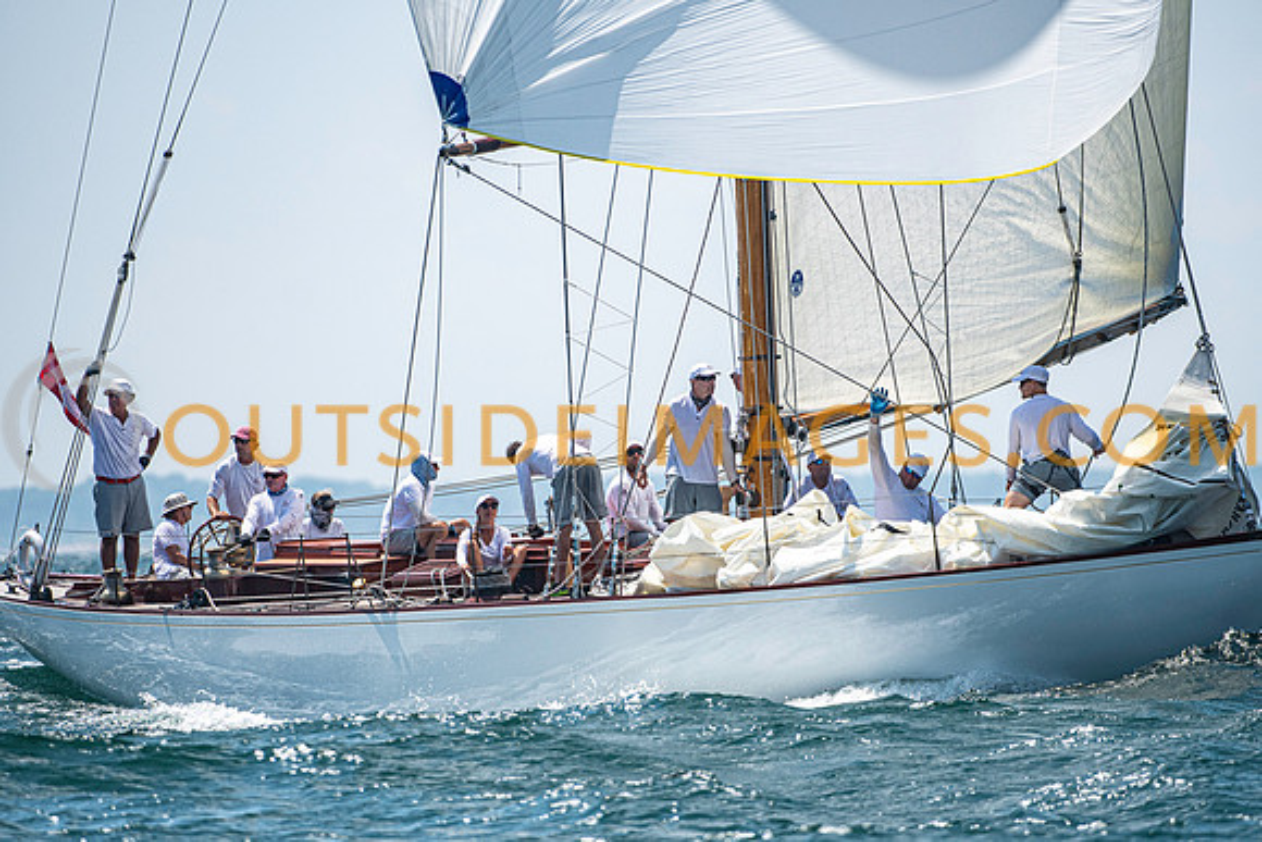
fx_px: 17882
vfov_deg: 2.7
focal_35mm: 510
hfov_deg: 4.0
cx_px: 631
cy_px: 421
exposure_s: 1/4000
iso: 400
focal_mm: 340
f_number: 4.5
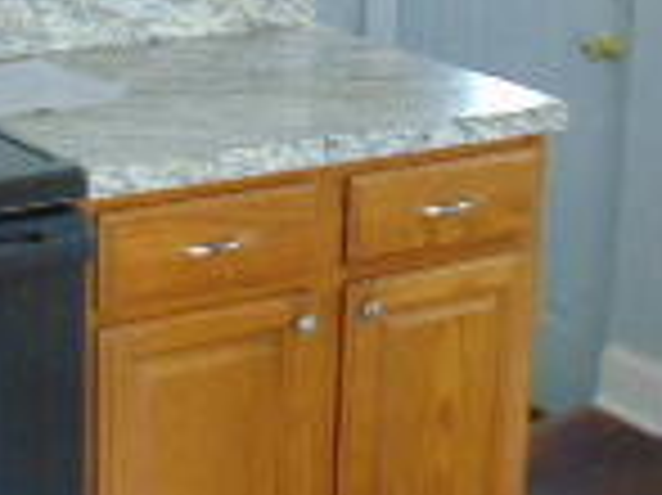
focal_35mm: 109
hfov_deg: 18.0
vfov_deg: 13.5
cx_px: 243
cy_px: 171
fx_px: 2083
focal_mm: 4.5
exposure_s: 1/25
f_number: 3
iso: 400
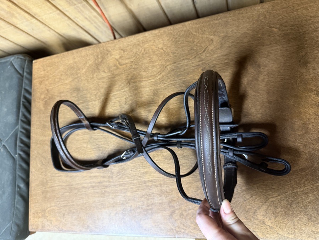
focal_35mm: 24
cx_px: 160
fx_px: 221
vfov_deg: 56.8
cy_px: 120
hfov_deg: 71.6
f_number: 1.78
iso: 640
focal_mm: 6.76
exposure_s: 1/40
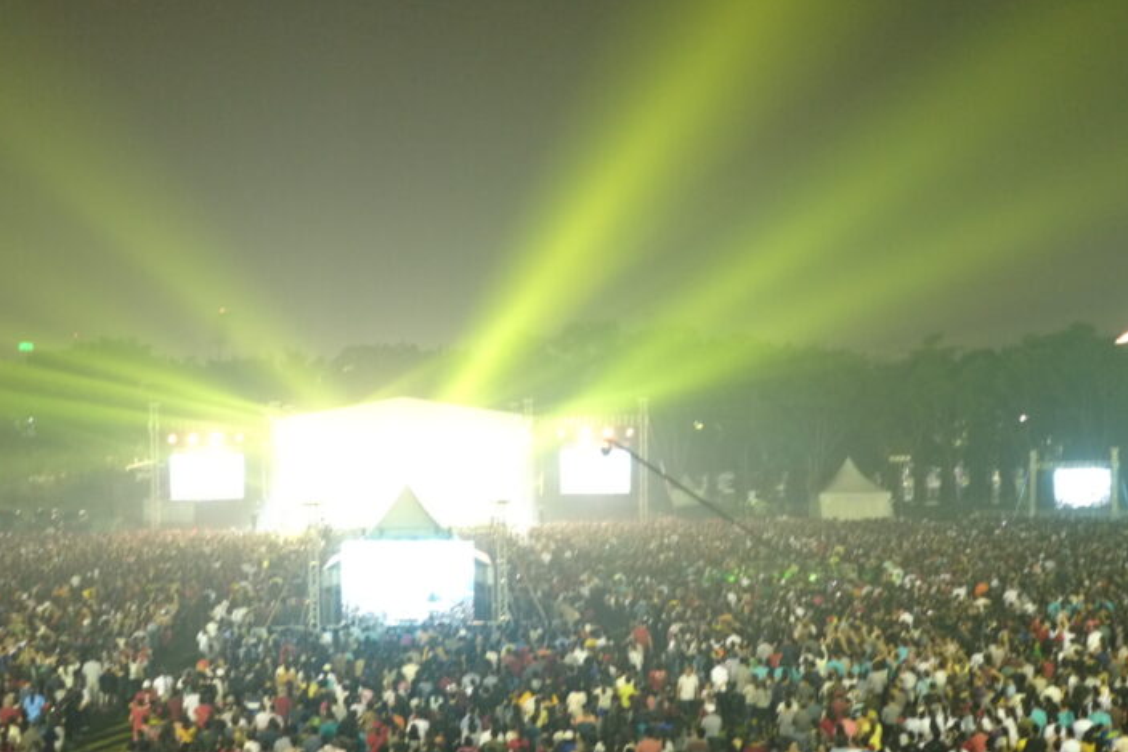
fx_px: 1598
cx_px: 603
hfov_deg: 38.9
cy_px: 506
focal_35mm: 51
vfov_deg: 26.3
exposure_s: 1/26
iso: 3200
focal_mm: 23
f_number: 2
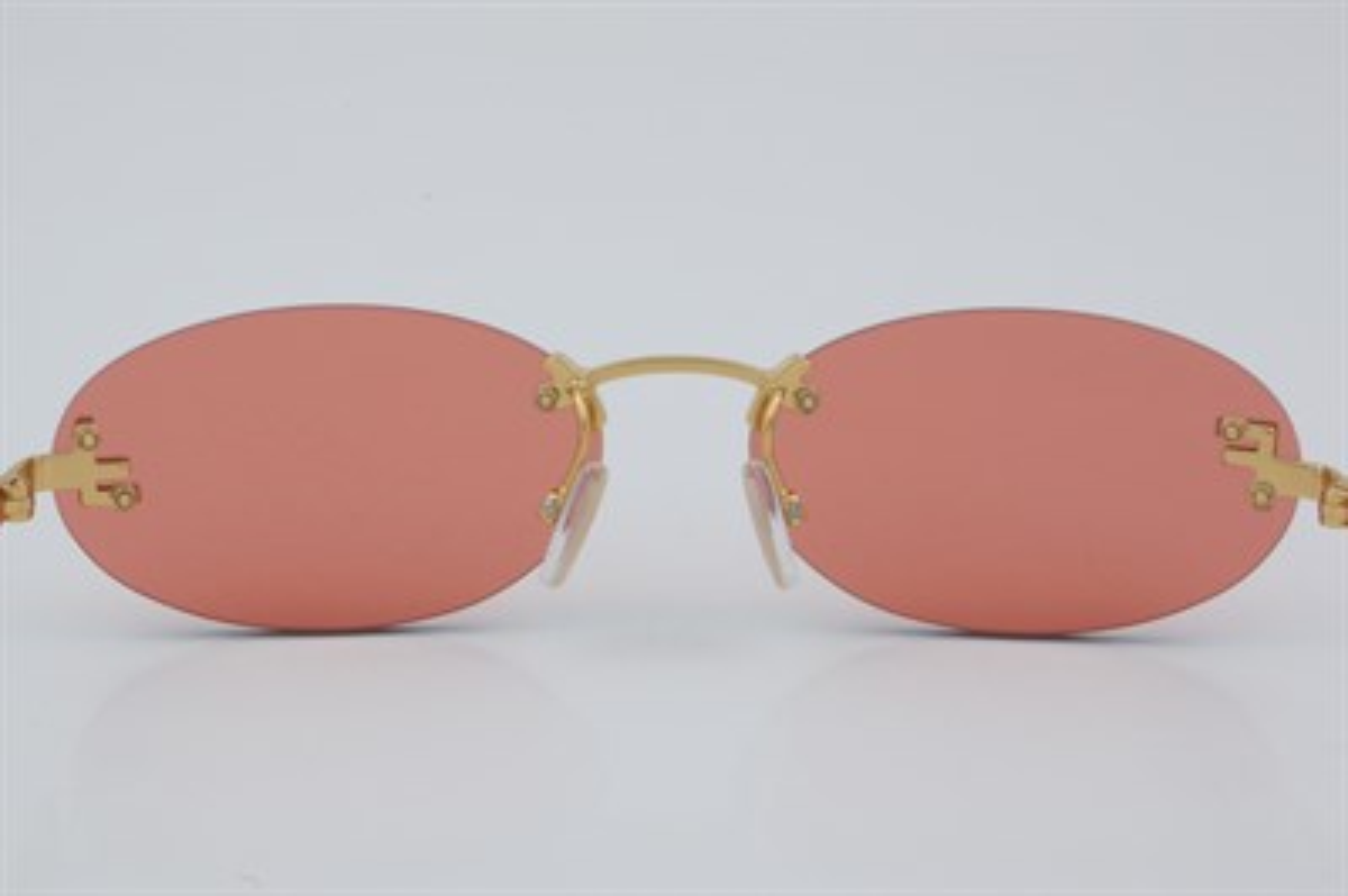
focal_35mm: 82
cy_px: 448
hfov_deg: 24.6
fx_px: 3087
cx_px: 674
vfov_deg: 16.5
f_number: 32
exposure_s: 1/3
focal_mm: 55
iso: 100
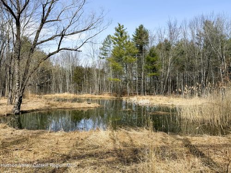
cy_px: 86
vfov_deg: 48.2
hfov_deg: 61.7
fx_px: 194
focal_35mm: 29
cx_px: 116
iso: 80
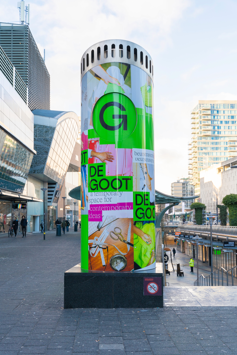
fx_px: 459
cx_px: 118
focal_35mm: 46
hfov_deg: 28.9
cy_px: 178
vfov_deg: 42.3
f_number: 7.1
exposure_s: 1/100
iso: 250
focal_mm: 46.5
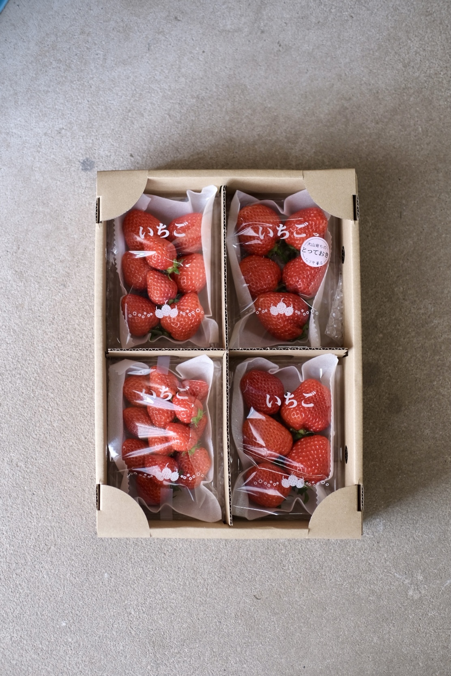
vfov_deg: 37.5
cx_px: 226
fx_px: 996
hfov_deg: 25.5
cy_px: 338
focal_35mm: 53
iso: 160
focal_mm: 35
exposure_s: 1/52
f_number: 2
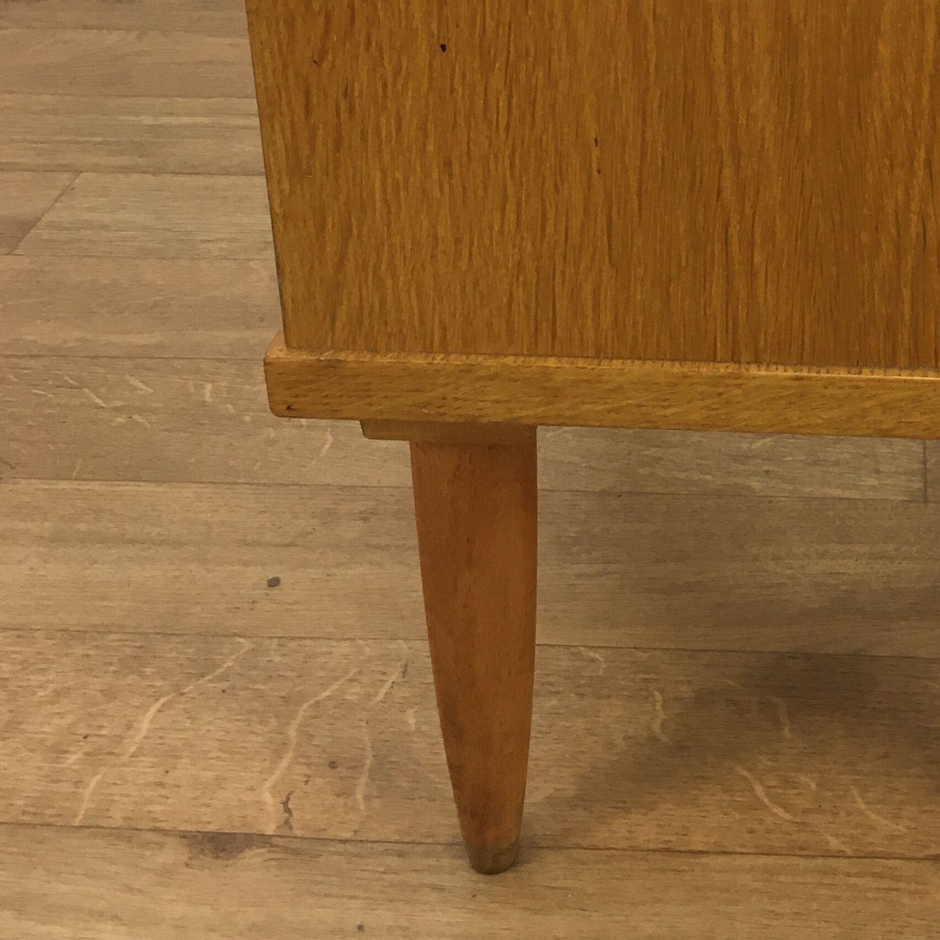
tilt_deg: -22.1
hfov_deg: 27.4
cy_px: 9
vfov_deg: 26.7
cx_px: 802
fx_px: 1874
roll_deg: -1.5
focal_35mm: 61
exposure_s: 1/33
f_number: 2.2
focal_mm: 4.15
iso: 40
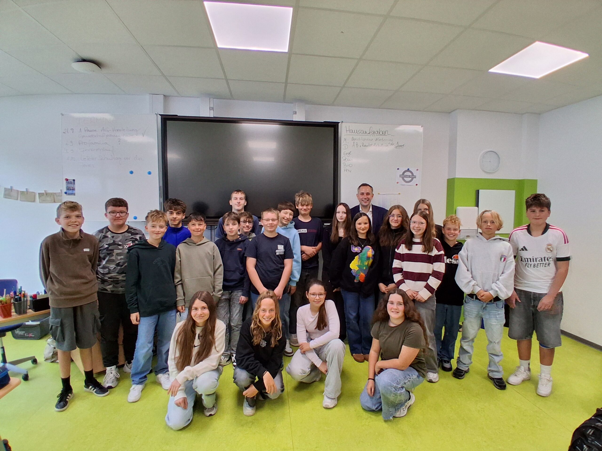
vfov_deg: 74.7
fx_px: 296
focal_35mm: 17
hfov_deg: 91.0
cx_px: 301
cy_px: 226
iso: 160
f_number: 2.2
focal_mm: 1.4
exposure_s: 1/120
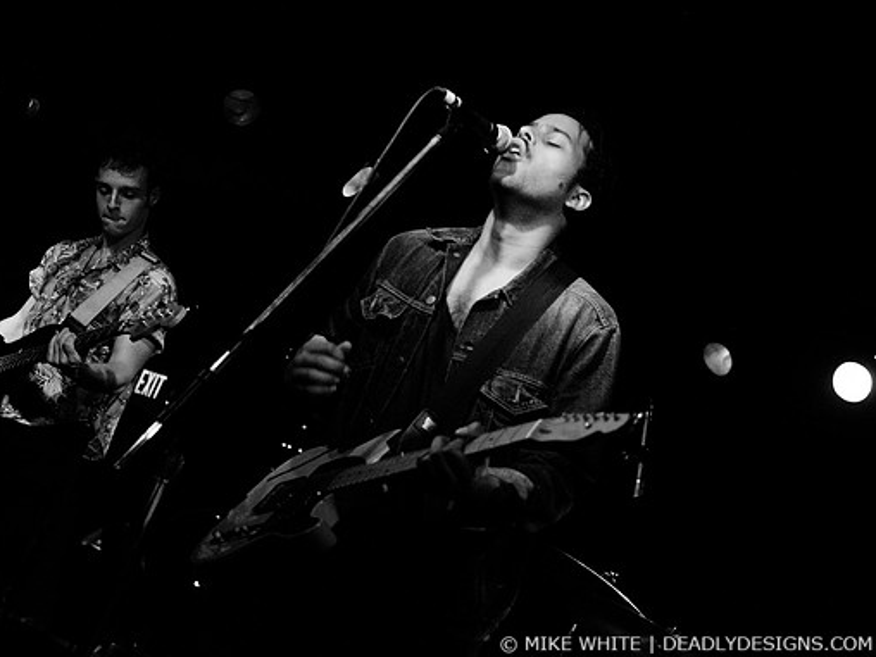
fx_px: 1456
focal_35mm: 58
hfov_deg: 33.4
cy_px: 328
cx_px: 381
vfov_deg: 25.4
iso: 2000
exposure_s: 1/80
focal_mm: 35
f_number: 2.8
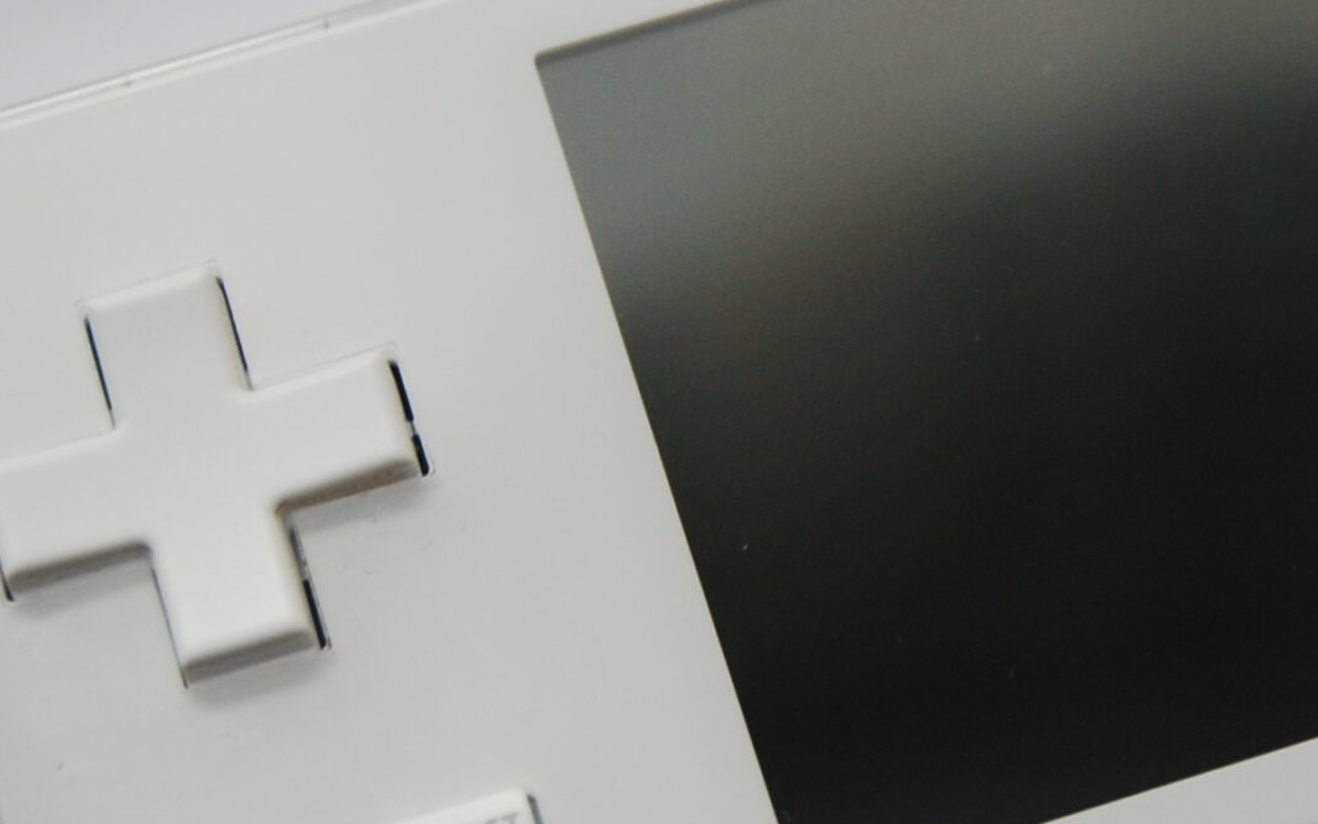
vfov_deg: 9.4
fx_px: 5029
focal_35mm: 140
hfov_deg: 14.8
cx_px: 1177
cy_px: 430
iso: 400
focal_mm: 38
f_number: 5
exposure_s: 1/30
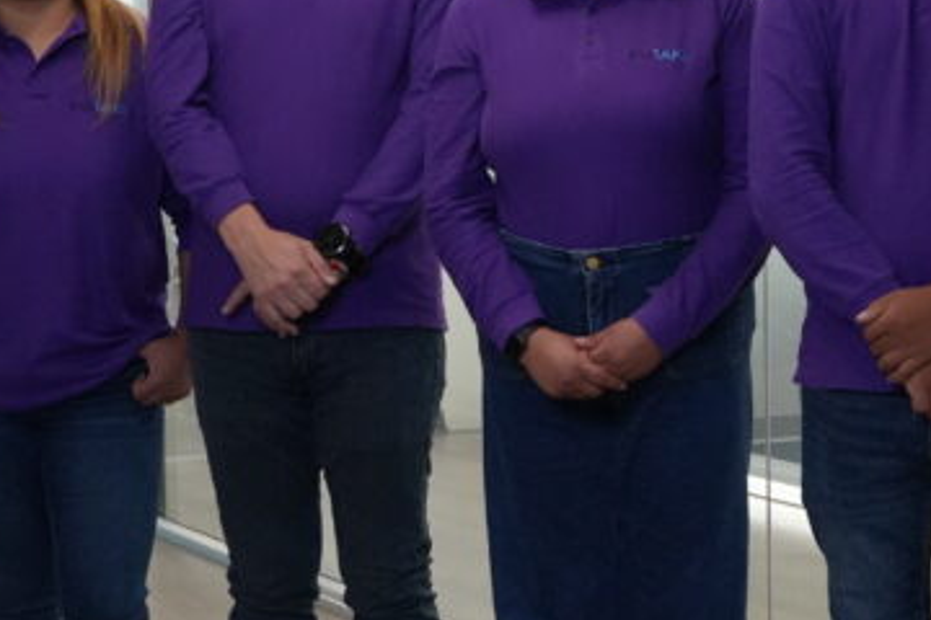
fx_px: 2870
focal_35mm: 111
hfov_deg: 18.3
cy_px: 146
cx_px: 662
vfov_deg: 12.3
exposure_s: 1/160
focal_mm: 26
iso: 3200
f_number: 5.6
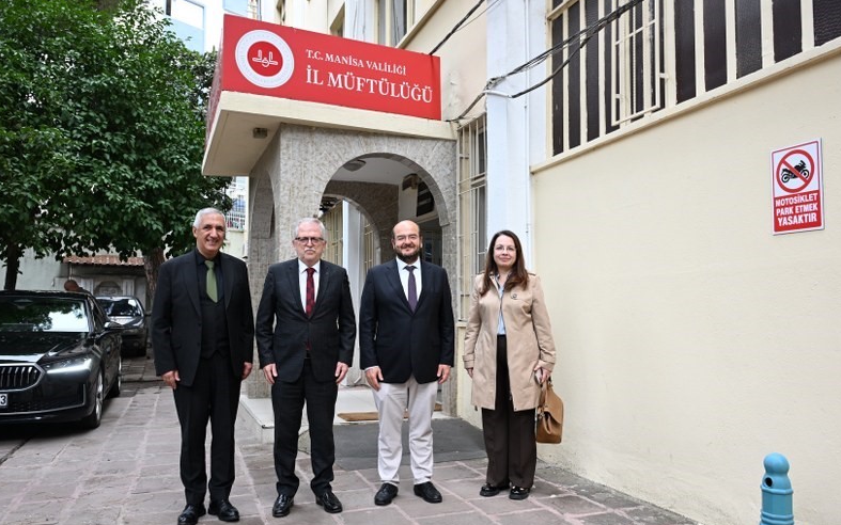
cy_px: 276
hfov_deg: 63.7
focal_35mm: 30
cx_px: 418
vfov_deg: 42.5
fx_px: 677
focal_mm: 28.5
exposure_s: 1/125
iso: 800
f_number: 5.6
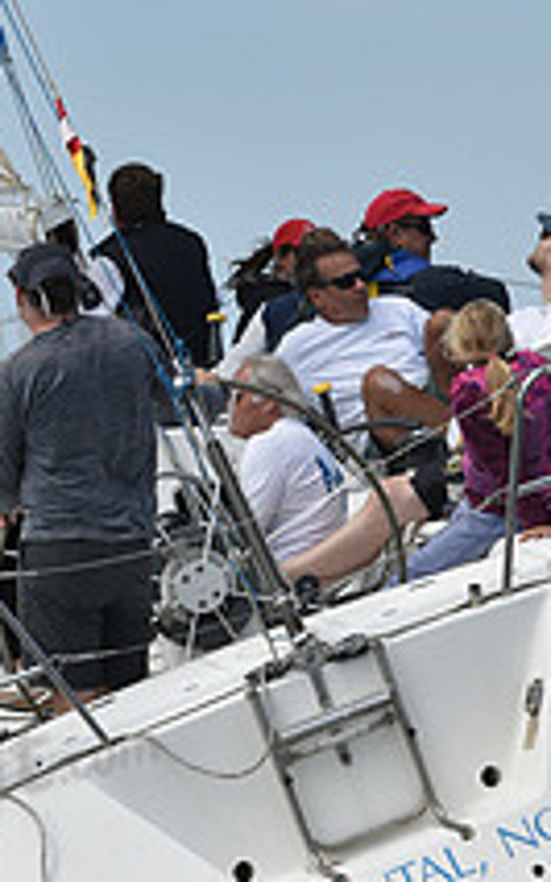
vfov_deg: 5.6
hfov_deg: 3.5
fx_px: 9016
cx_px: 375
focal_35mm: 375
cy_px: 534
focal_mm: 135
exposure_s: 1/1000
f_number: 10
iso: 320
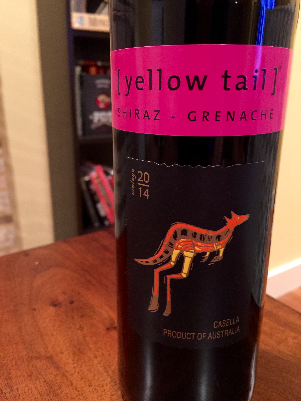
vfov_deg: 61.7
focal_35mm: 29
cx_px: 150
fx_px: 336
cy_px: 200
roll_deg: -0.8
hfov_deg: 48.2
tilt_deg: -16.9
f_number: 2.2
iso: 125
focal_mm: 4.15
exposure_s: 1/4
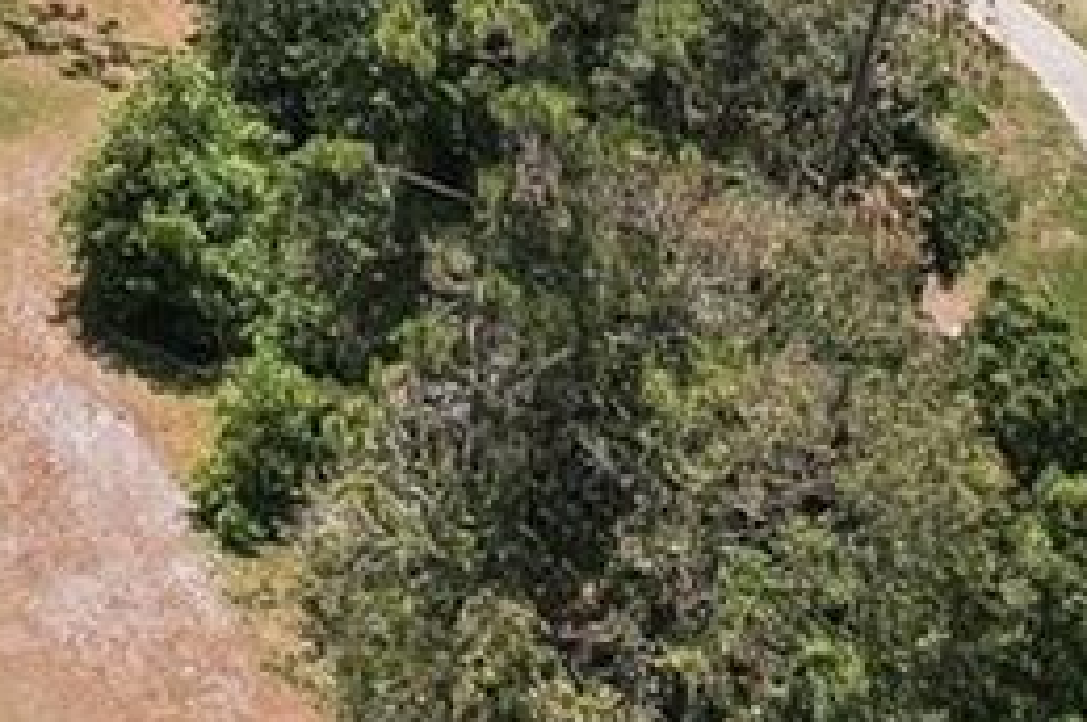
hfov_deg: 14.1
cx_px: -575
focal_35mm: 136
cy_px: -1322
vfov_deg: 8.6
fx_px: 4101
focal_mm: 8.4
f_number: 2.8
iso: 120
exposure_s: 1/2500
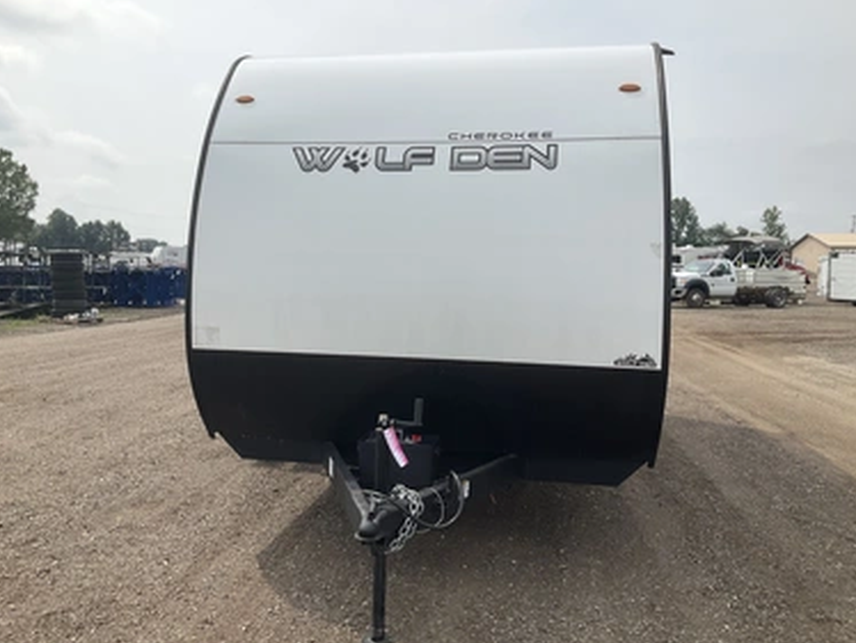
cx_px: 403
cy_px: 307
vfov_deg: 45.5
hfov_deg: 58.3
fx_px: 767
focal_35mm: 31
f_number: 1.8
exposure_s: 1/3125
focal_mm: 3
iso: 25
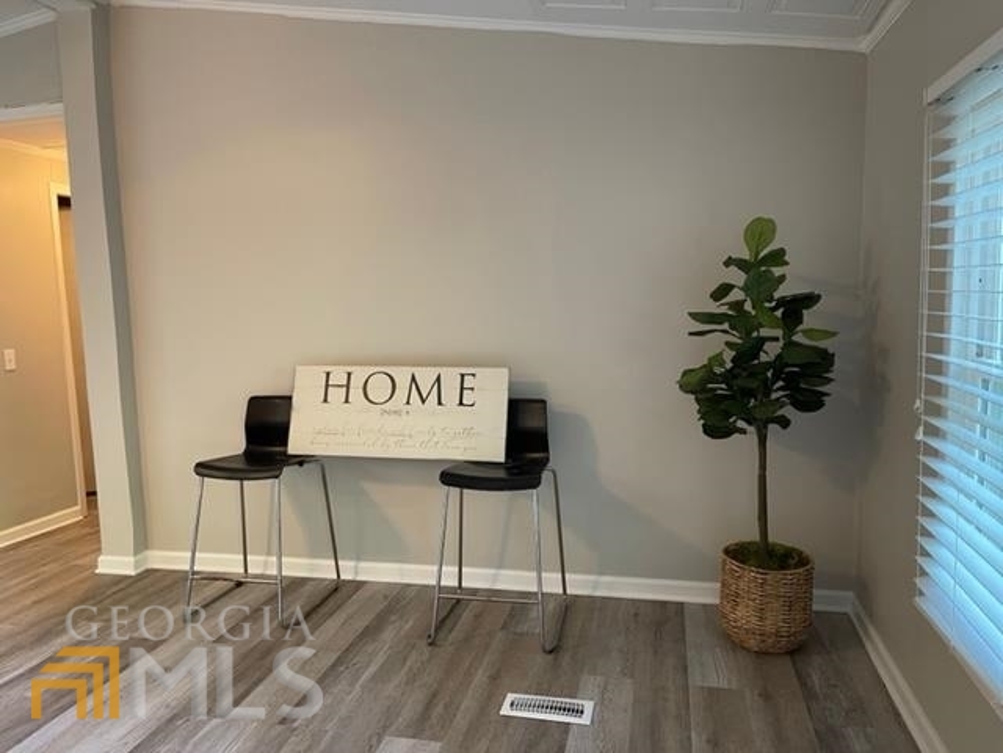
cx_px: 502
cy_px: 376
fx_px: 753
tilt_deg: -6.4
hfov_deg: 67.3
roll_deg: +1.0
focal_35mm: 26
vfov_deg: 53.1
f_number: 1.6
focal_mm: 5.1
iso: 250
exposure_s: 1/60
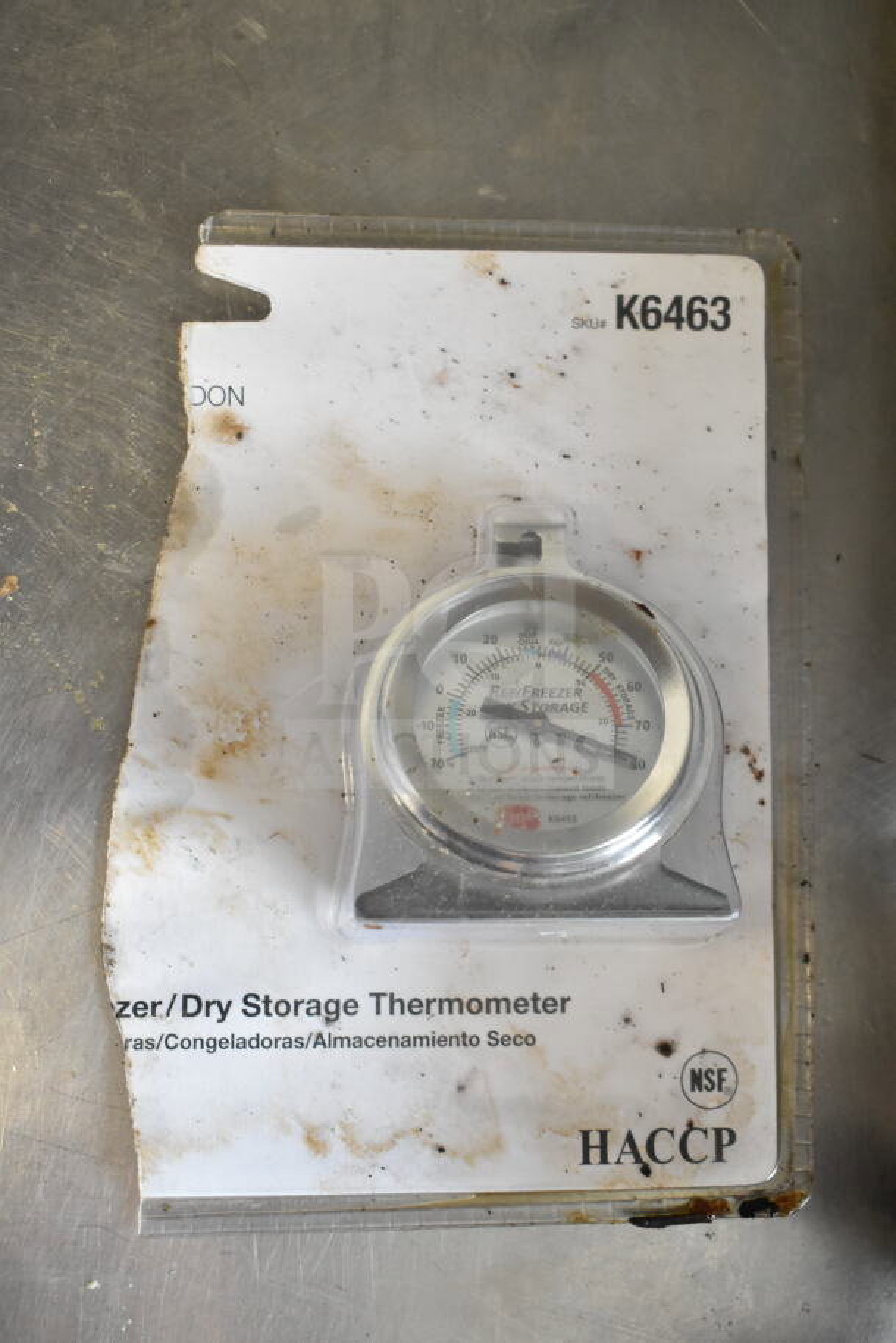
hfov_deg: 33.0
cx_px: 448
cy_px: 672
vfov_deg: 47.9
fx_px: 1511
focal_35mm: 40
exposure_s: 1/80
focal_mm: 27
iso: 1600
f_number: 4.5
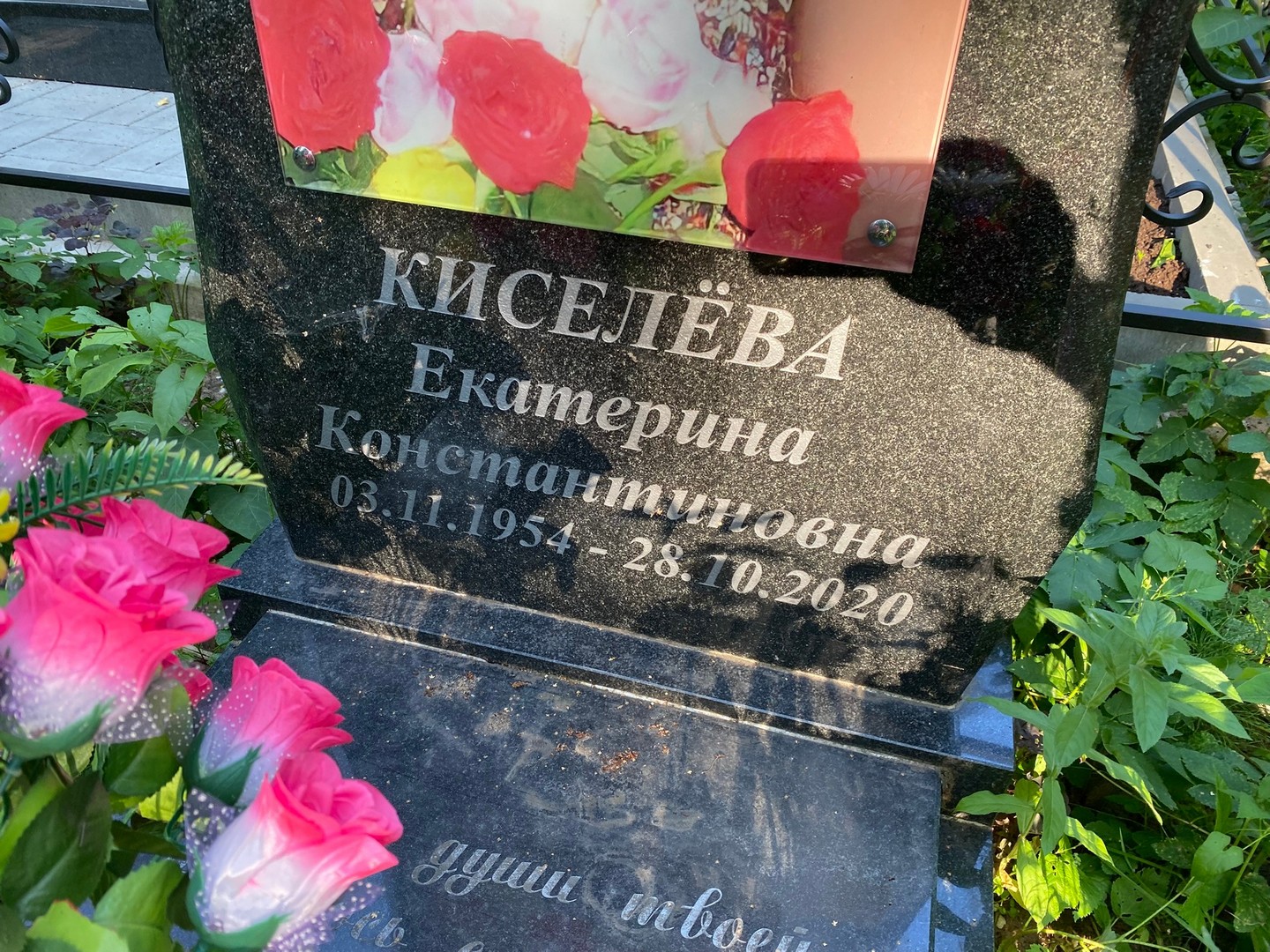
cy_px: 476
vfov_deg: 53.1
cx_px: 635
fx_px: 954
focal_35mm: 26
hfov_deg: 67.3
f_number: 1.8
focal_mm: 4.25
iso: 50
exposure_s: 1/121
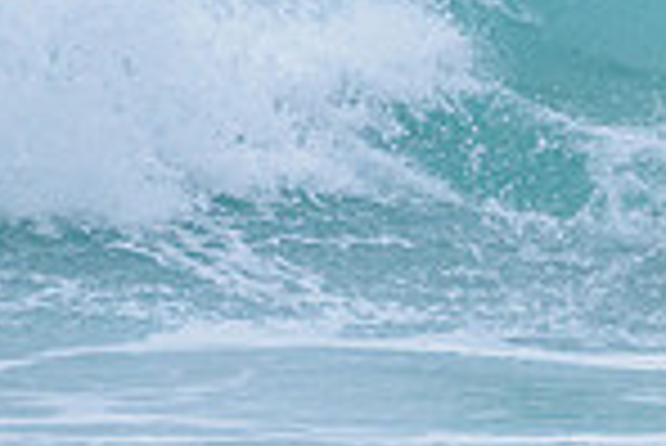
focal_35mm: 2407
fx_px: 44572
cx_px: 874
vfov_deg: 0.6
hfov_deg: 0.9
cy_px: 116
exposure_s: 1/2000
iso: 1400
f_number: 5.6
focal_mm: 500
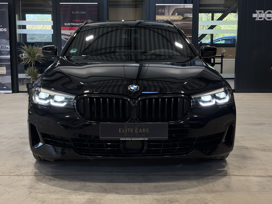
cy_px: 102
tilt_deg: -7.0
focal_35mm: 52
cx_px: 136
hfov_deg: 36.8
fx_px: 409
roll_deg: -0.1
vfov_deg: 28.0
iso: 100
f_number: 1.6
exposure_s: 1/122
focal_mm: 5.96
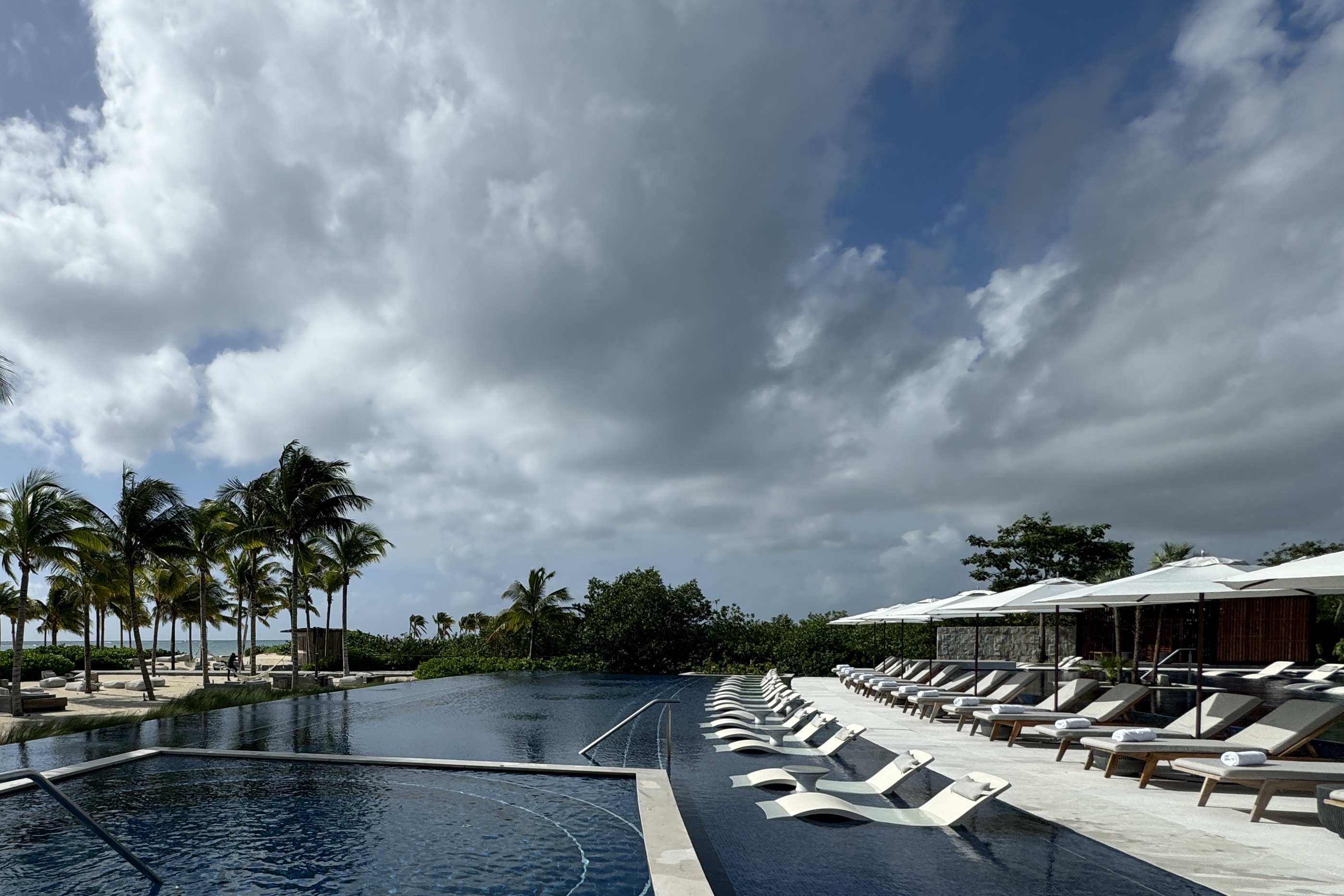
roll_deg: +0.1
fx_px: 784
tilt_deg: -3.0
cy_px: 668
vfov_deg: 56.7
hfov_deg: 76.6
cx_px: 377
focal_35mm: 21
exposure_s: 1/4367
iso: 50
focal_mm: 2.22
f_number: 2.2
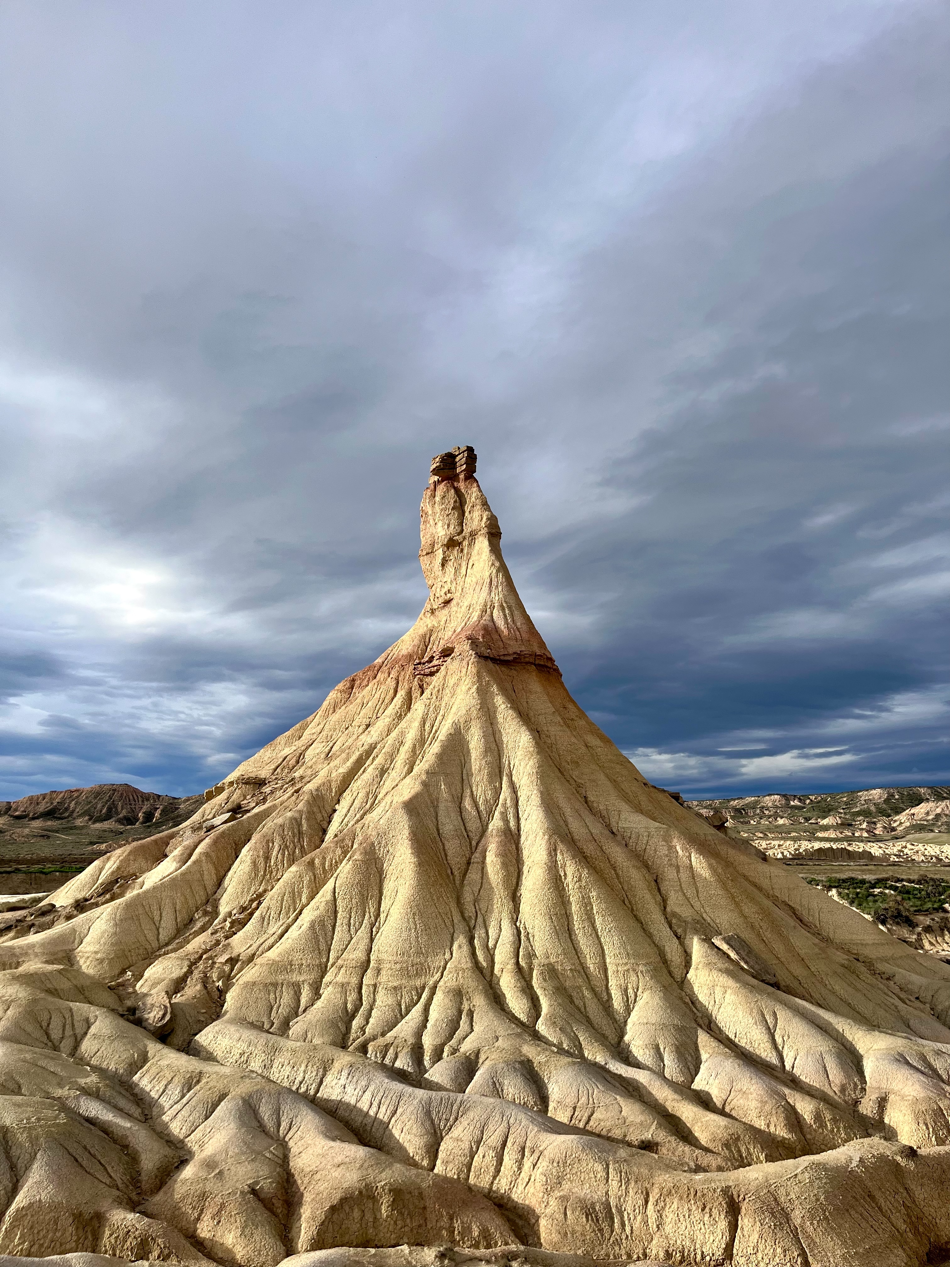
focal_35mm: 26
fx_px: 951
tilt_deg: +12.3
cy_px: 634
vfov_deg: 67.3
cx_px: 475
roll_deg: +0.1
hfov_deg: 53.1
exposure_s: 1/2358
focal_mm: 5.1
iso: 50
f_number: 1.6
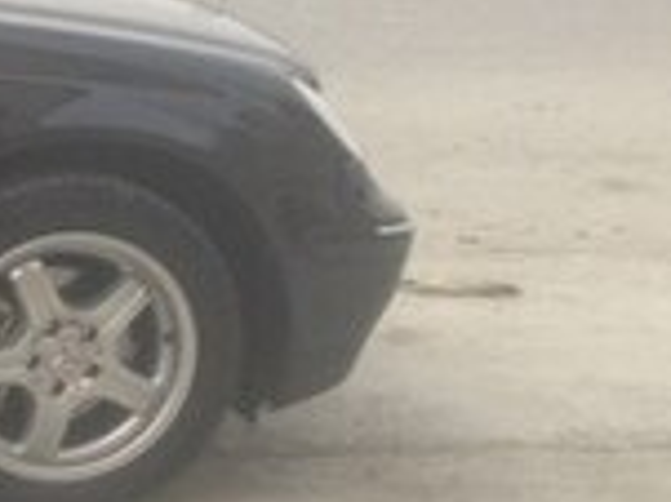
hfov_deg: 11.9
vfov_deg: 10.3
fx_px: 2789
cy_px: 207
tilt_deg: -14.3
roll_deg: -0.6
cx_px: -782
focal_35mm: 144
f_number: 2.4
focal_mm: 4.12
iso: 50
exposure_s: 1/40
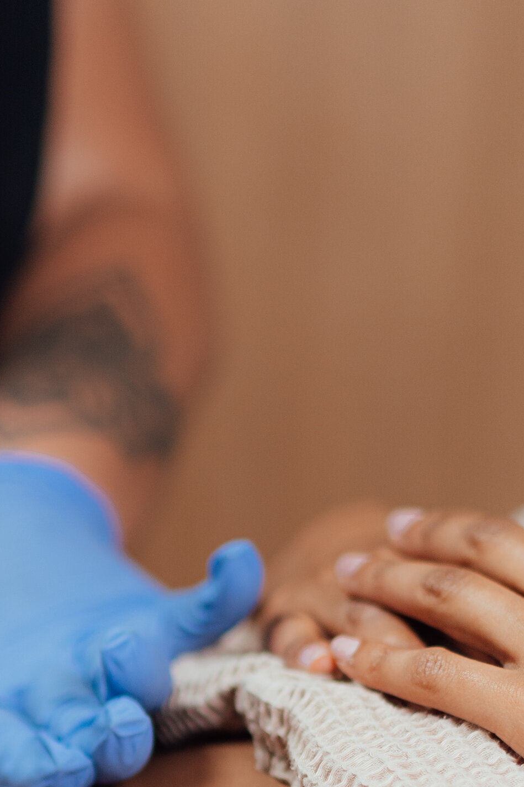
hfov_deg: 11.5
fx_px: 2577
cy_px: 733
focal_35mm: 118
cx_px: -40
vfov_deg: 17.1
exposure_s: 1/125
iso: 200
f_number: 1.4
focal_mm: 35
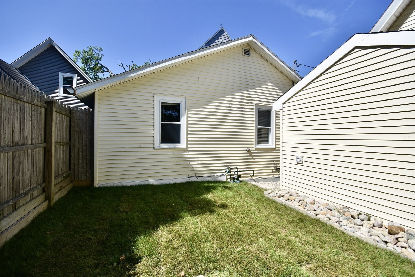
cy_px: 138
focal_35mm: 15
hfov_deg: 100.4
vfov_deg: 77.4
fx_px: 173
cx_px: 208
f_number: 8
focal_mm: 10
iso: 200
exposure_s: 1/500
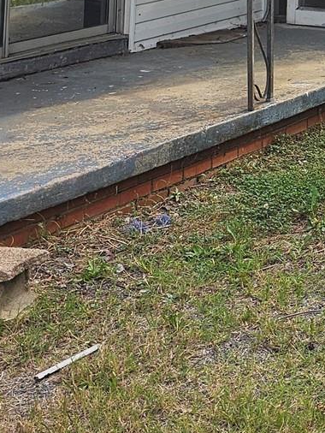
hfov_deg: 14.4
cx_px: 541
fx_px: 1163
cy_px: -162
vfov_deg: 19.2
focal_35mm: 93
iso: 16
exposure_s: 1/180
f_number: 1.7
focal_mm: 6.3
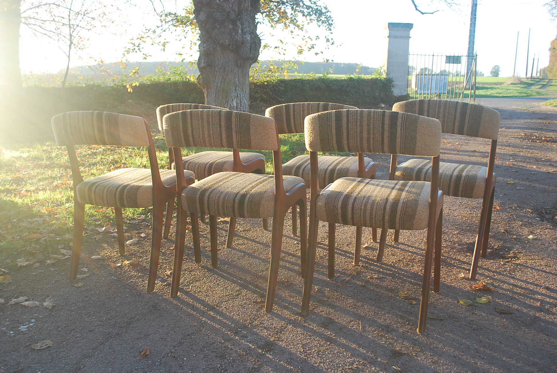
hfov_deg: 57.2
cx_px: 278
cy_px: 186
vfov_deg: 40.1
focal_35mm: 33
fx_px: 511
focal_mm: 22
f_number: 4.5
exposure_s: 1/80
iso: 200
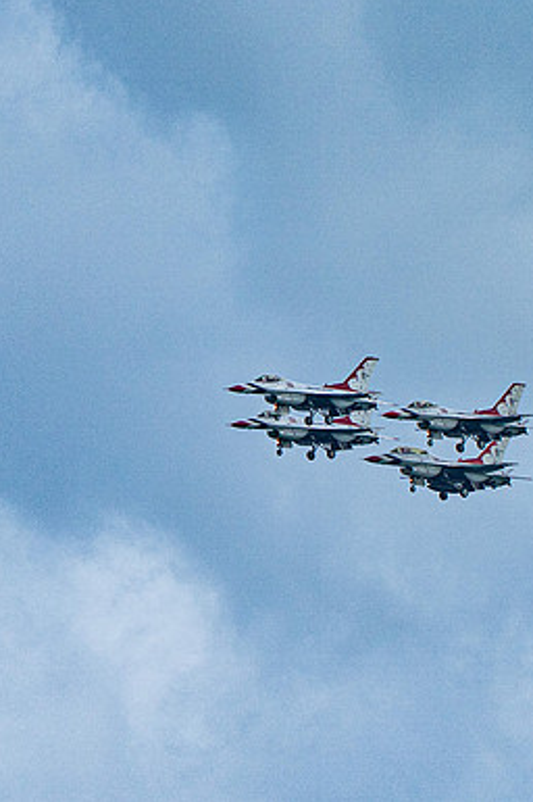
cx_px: 321
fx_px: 23137
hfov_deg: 1.3
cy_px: 438
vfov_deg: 2.0
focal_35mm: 1040
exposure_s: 1/1600
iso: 800
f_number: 10
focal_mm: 400
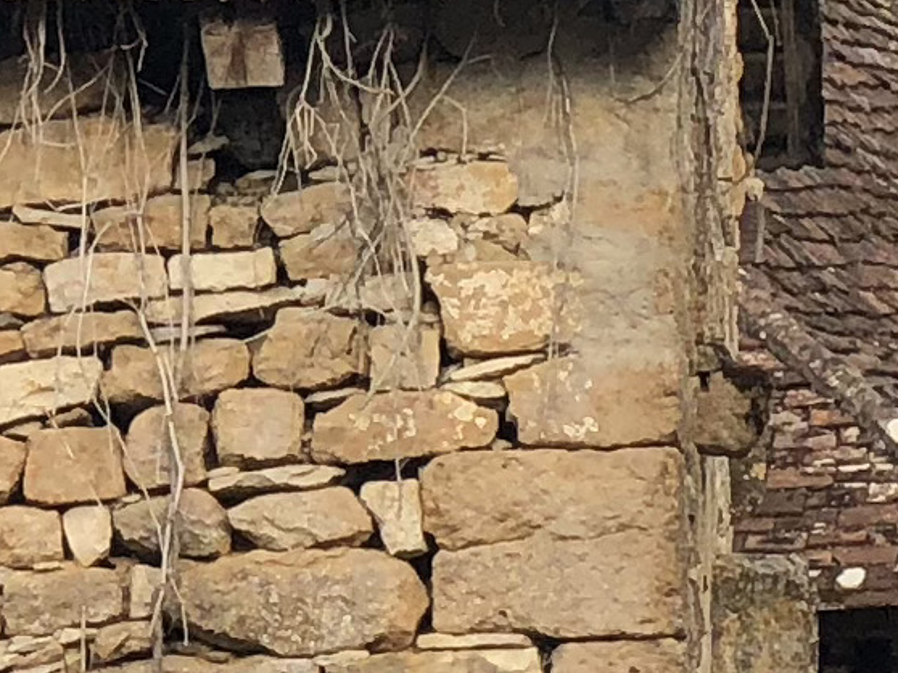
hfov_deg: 5.2
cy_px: 1040
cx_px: 1938
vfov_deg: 4.0
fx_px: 9672
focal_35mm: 373
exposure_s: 1/120
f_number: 2.4
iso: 20
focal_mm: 6
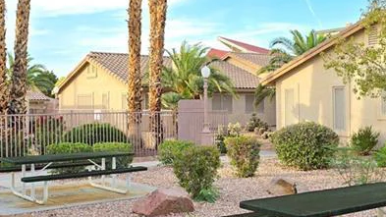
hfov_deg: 40.3
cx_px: 141
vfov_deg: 23.5
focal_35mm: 51
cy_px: 96
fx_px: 522
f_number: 1.7
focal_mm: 6.3
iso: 16
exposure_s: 1/180
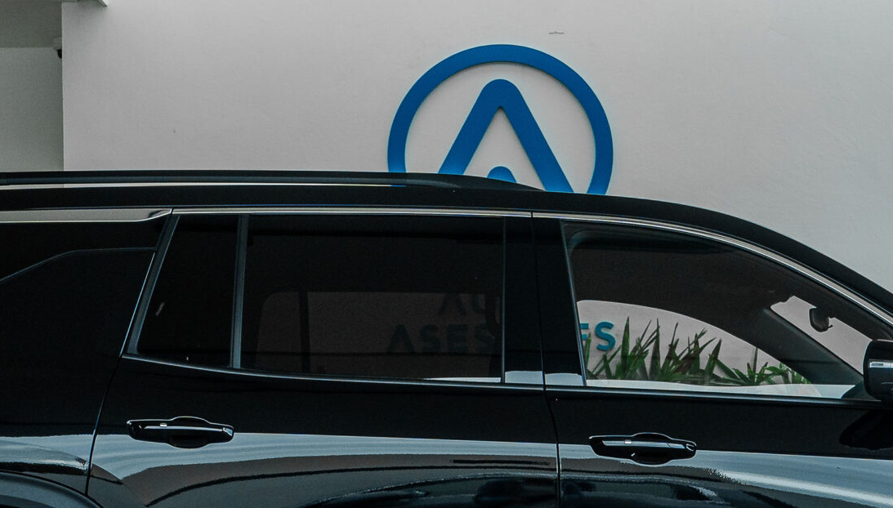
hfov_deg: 22.8
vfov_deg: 12.9
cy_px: 544
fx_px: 2208
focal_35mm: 93
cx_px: 528
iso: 800
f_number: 7.1
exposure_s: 1/125
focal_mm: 38
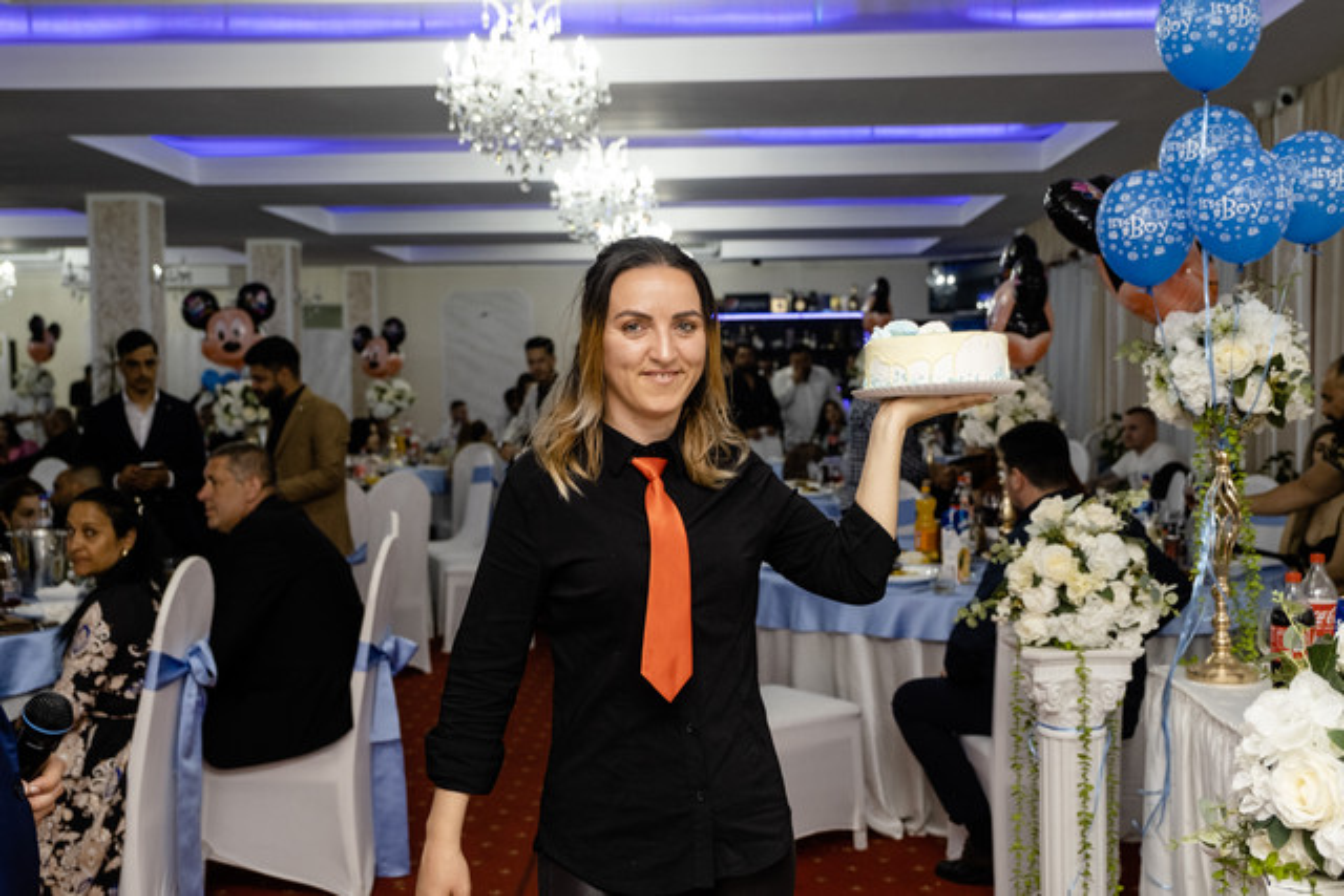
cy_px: 448
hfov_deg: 47.4
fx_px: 1531
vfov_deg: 32.6
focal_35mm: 41
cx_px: 672
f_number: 2.8
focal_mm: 27.4
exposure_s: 1/160
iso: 1000
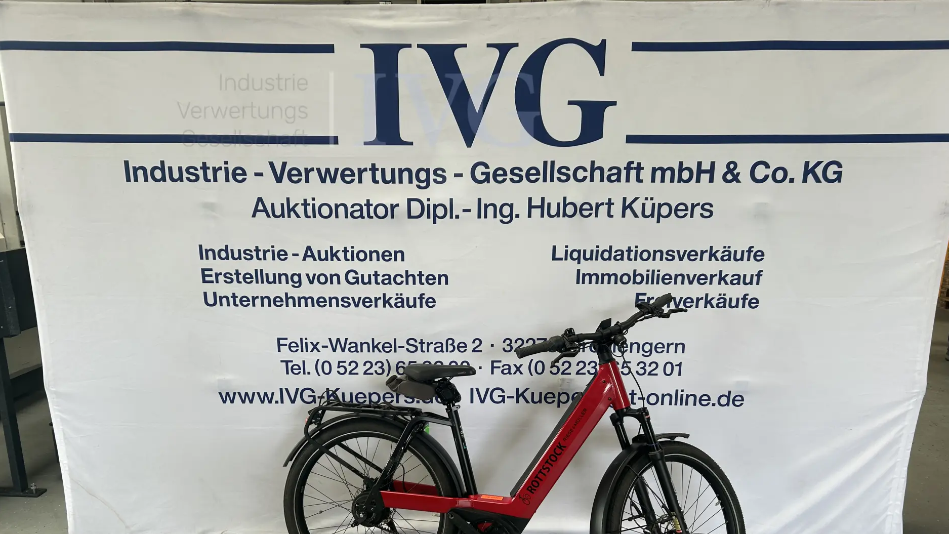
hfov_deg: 66.1
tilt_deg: -16.5
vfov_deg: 39.6
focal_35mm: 29
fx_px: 730
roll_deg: +1.6
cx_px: 468
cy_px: 363
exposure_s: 1/121
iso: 40
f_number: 1.5
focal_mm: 5.7
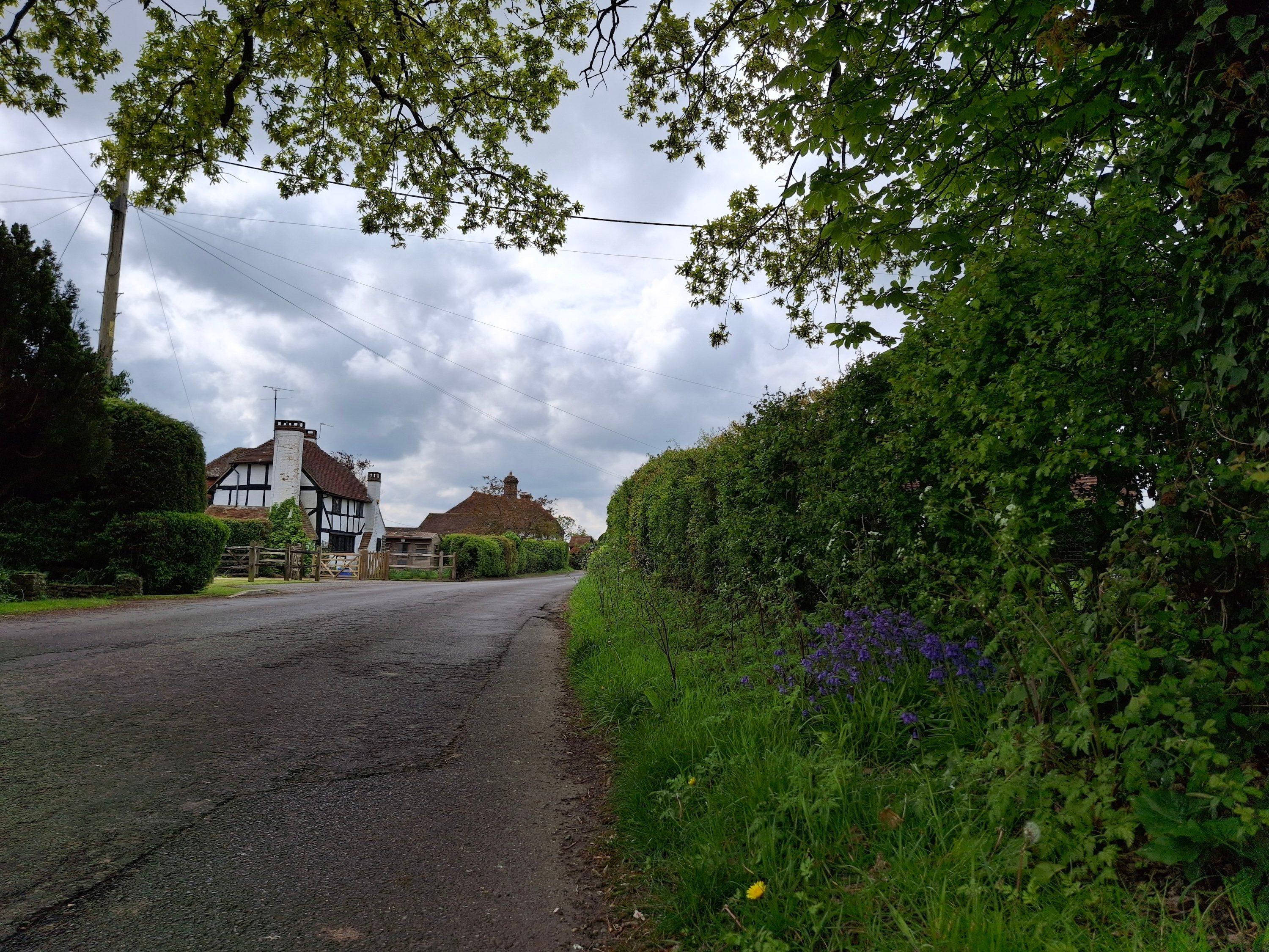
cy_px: 476
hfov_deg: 69.4
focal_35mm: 25
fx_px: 916
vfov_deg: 54.9
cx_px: 634
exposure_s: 1/1852
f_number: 1.8
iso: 25
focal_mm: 4.69
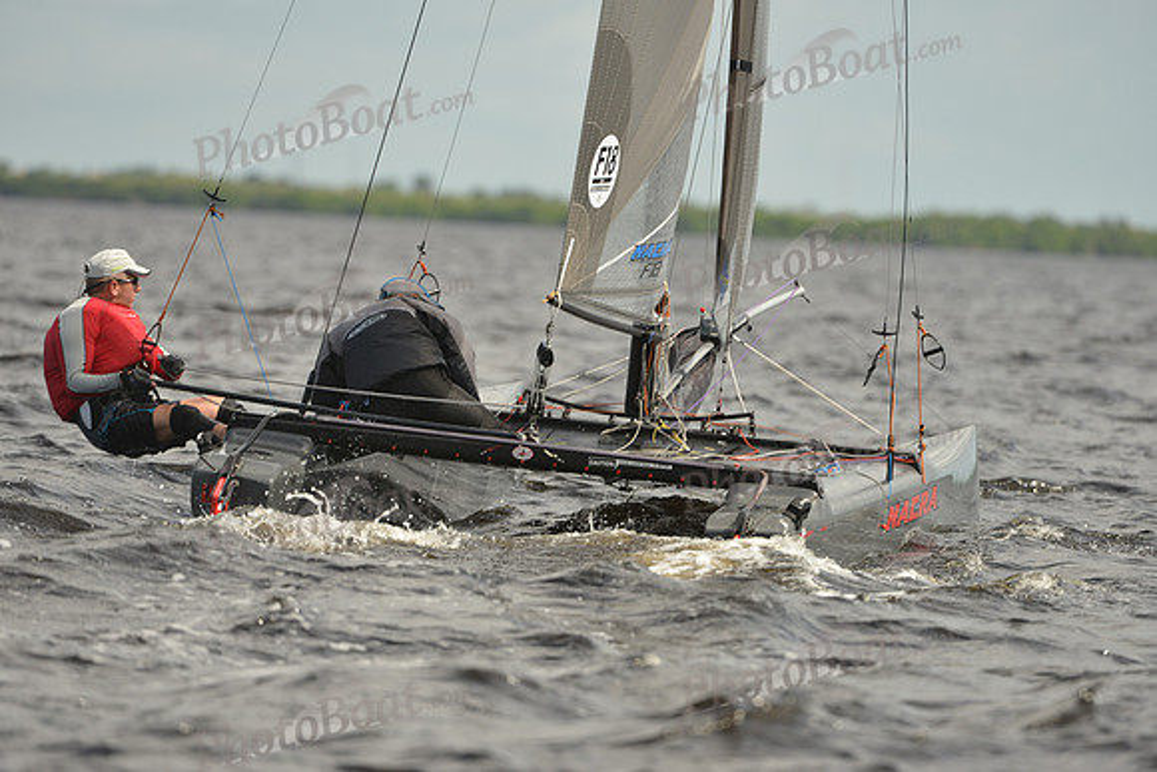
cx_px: 578
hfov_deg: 5.2
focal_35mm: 400
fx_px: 12858
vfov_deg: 3.4
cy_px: 386
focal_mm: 400
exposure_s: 1/1000
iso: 250
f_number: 5
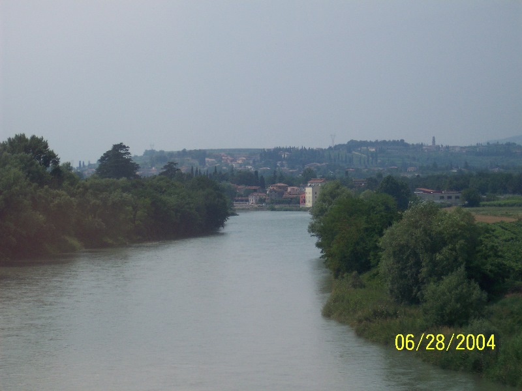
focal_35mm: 114
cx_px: 261
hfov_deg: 17.3
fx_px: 1719
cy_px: 196
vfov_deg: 13.0
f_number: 4.8
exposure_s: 1/700
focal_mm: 24
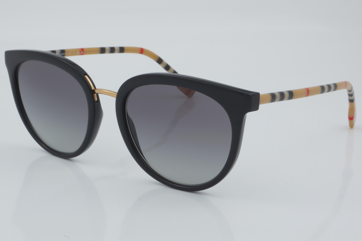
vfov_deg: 16.6
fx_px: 830
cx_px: 181
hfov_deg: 24.6
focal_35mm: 82
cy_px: 120
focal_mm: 55
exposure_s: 1/4
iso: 100
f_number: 32
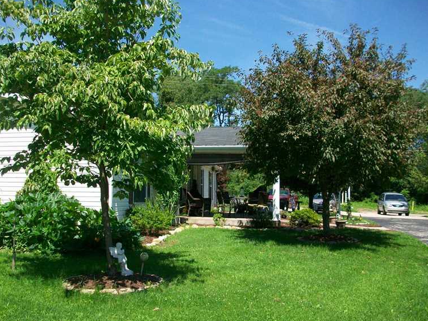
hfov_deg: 53.9
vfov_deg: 41.8
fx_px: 420
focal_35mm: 34
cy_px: 154
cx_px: 217
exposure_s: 1/800
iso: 64
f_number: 2.8
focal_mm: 5.7
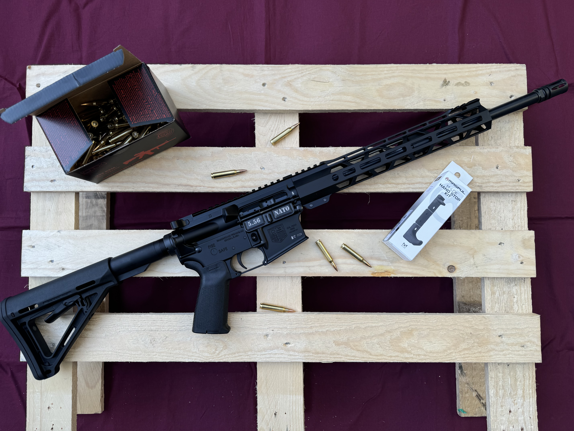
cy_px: 216
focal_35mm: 24
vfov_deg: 56.8
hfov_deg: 71.6
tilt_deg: -84.9
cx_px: 287
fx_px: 398
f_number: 1.78
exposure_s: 1/360
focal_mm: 6.76
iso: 80
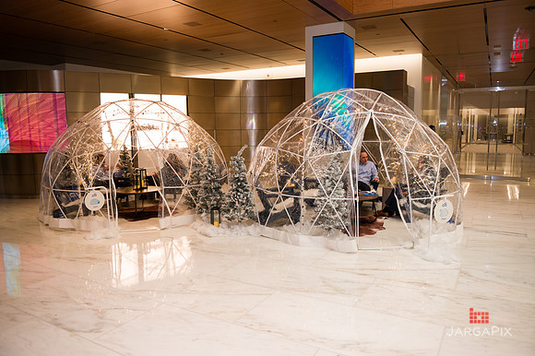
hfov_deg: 67.4
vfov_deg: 47.9
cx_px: 268
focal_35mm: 27
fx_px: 401
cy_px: 178
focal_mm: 27
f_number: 3.2
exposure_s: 1/200
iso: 400
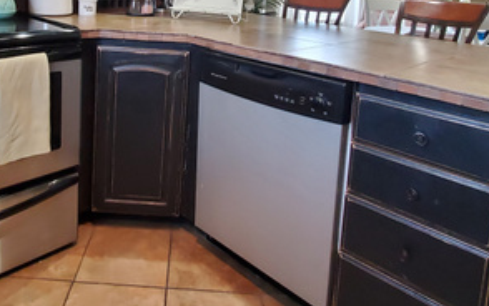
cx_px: 191
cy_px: 32
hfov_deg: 62.2
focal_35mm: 30
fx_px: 400
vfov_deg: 39.0
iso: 500
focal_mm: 1.8
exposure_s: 1/59
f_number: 2.2
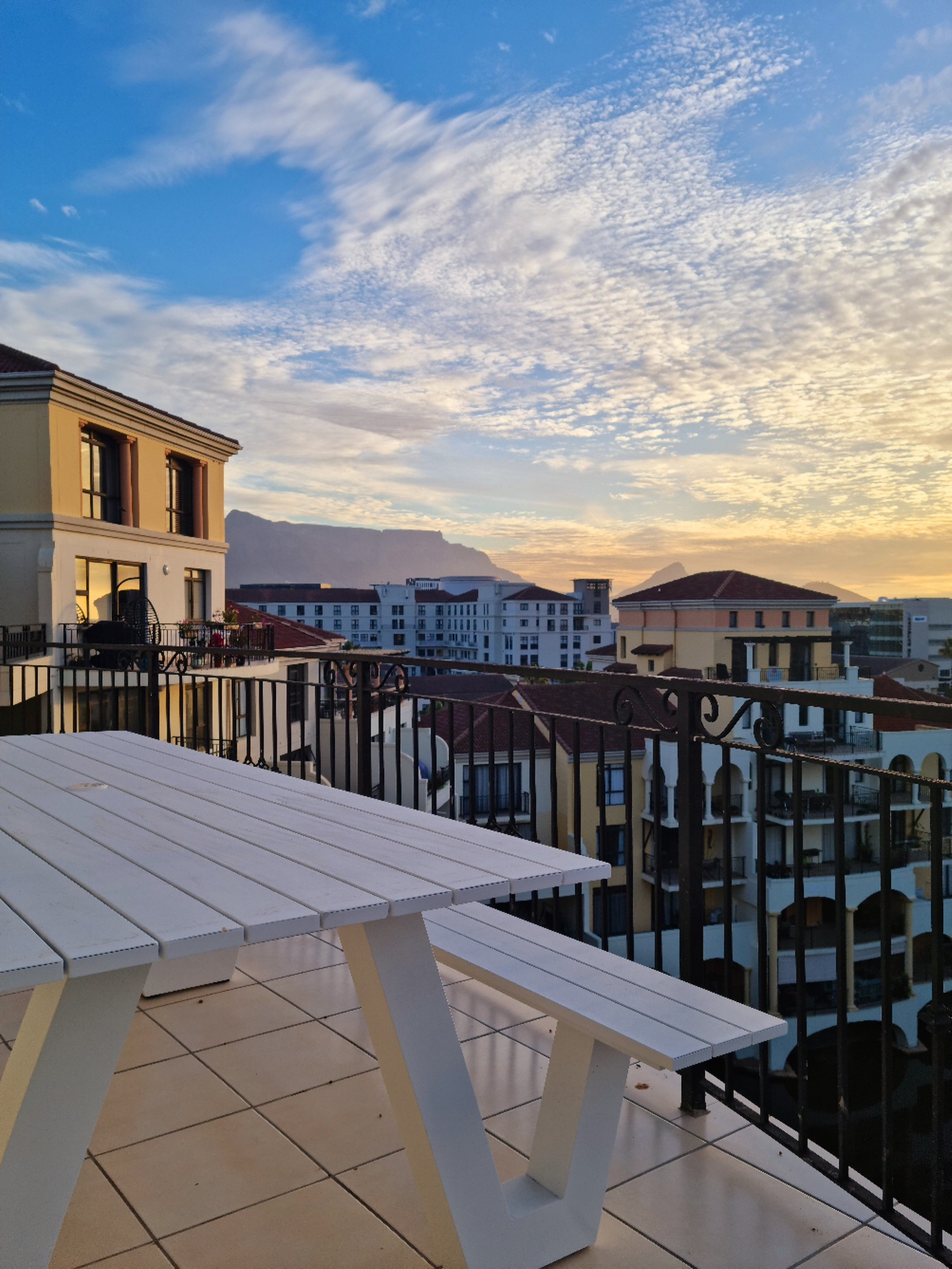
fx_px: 990
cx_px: 476
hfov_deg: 51.4
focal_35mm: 27
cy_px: 634
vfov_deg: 65.3
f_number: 2
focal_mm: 5.9
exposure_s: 1/312
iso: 25
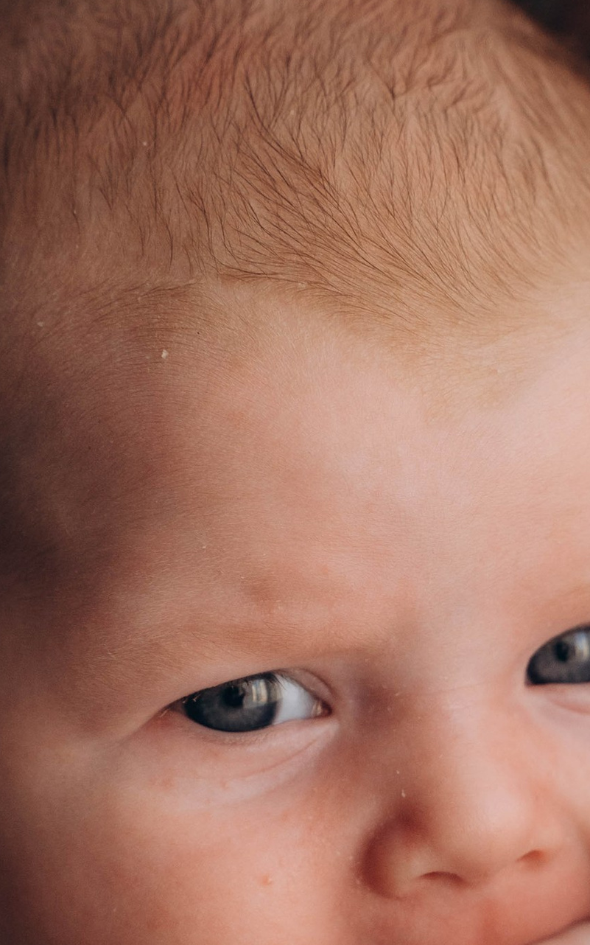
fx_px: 4400
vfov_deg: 12.2
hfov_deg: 7.6
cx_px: 563
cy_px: 778
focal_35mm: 171
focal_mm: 56
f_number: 4
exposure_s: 1/125
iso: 500
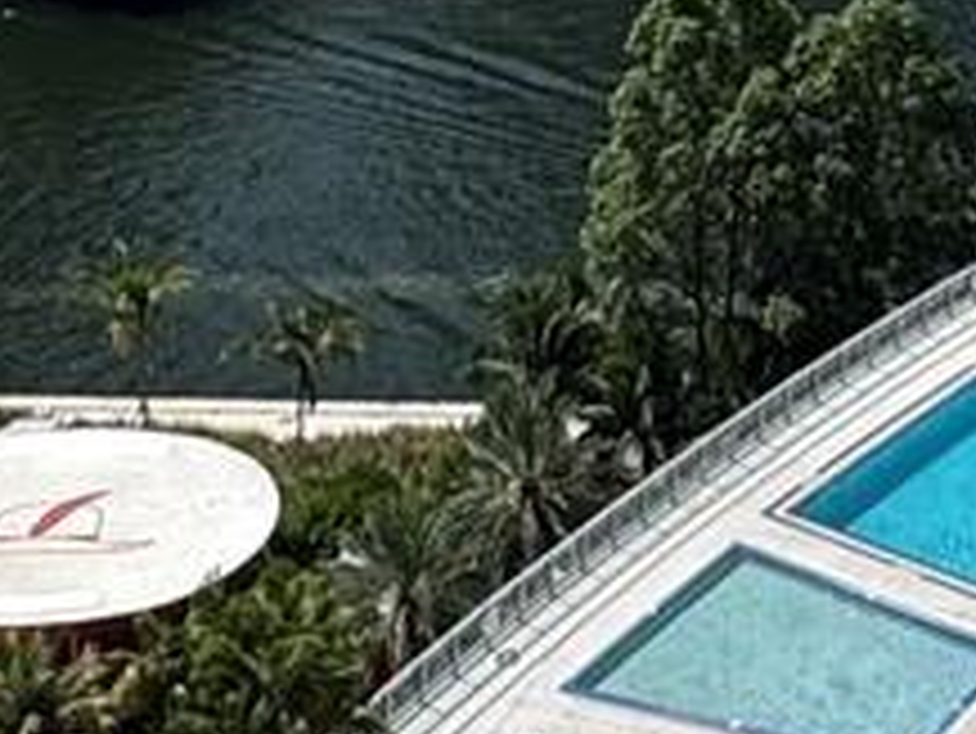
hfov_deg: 18.9
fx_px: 2906
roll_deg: +2.3
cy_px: -932
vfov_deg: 12.0
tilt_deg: -4.1
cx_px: 760
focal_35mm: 103
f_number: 2.2
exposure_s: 1/2146
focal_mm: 2.22
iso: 50
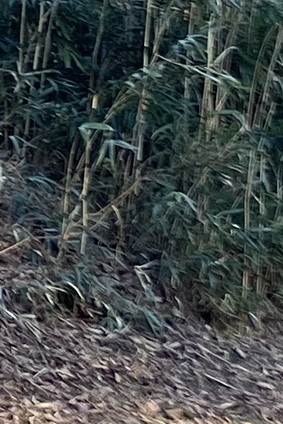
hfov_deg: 5.5
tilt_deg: +10.4
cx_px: -563
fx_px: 2794
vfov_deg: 8.6
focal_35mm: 237
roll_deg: -0.1
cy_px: -140
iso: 40
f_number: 1.8
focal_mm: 3.99
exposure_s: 1/138
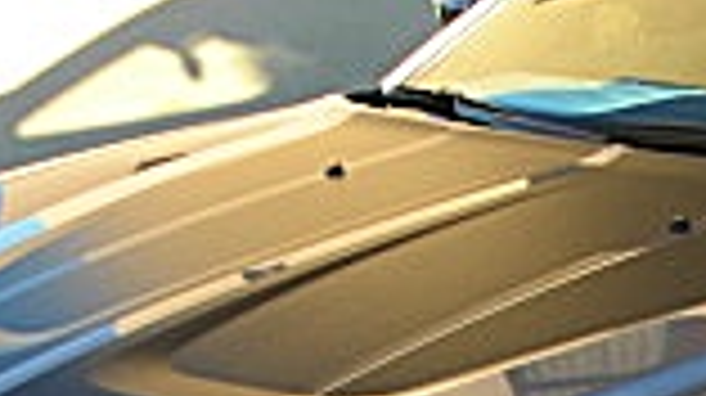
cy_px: 562
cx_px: 890
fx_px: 2993
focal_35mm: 160
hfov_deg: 13.0
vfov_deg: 7.5
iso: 50
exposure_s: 1/200
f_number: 2.8
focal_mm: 6.3
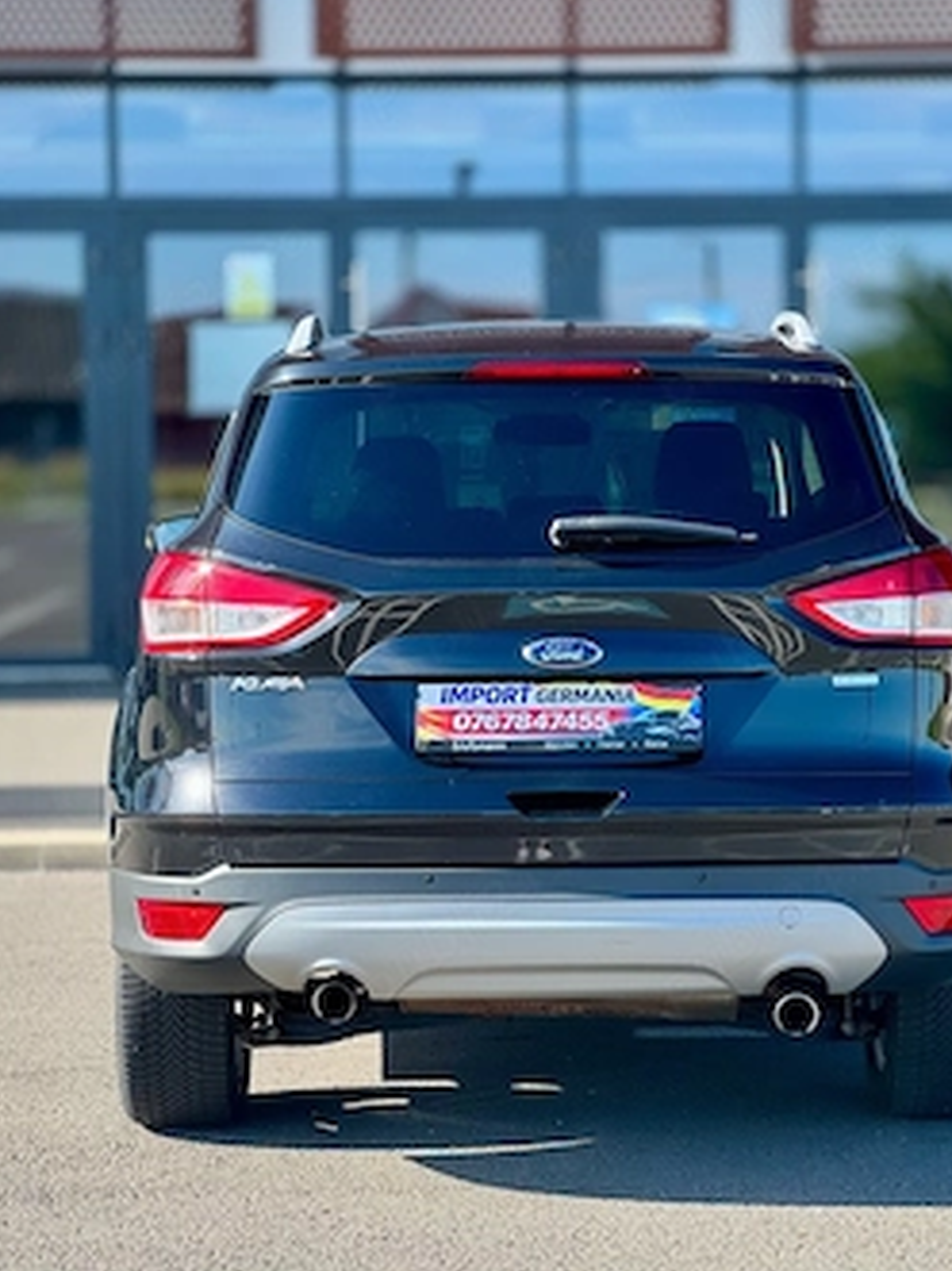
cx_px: 560
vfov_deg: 21.1
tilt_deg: -2.7
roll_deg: +0.5
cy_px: 660
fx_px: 3412
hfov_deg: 15.9
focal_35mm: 93
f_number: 2.8
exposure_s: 1/123
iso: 25
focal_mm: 9
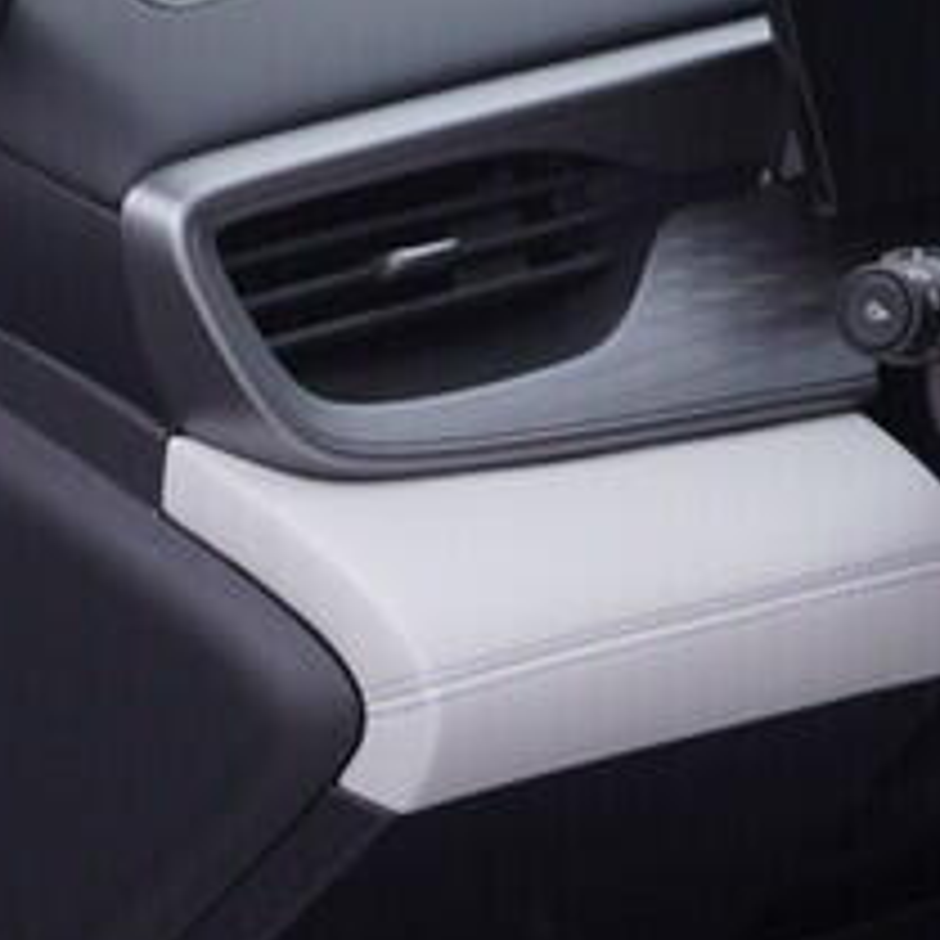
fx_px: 6482
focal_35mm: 211
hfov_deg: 8.2
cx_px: -63
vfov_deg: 8.2
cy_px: 994
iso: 125
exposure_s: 1/60
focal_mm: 24
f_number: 4
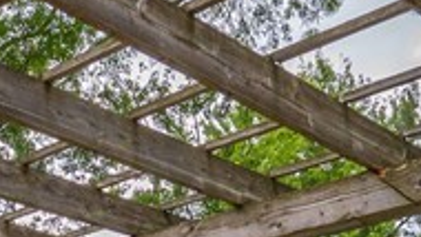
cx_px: -76
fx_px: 938
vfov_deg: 12.2
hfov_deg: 23.3
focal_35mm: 84
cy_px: 519
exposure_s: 1/50
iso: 125
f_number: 9
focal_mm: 14
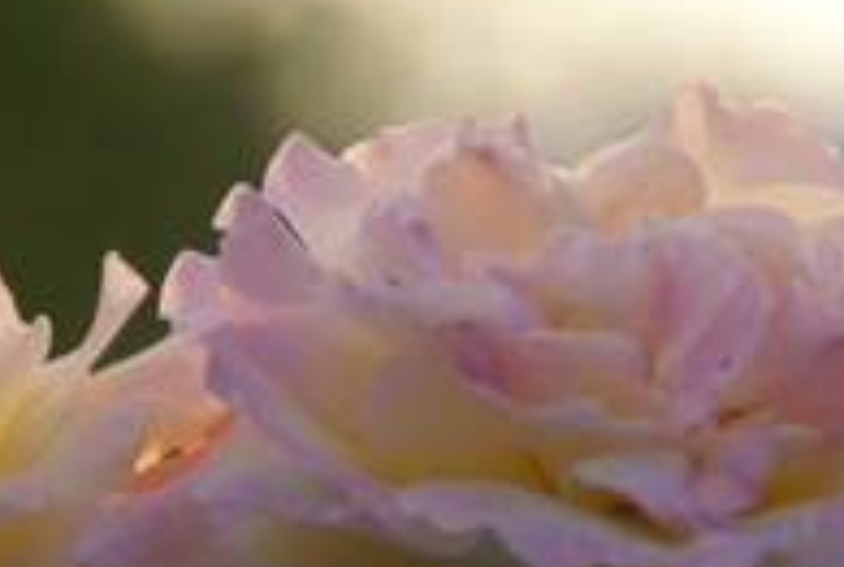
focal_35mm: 553
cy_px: 452
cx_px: 169
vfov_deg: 2.5
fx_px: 12995
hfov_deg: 3.7
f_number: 6.3
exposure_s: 1/320
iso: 200
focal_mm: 160
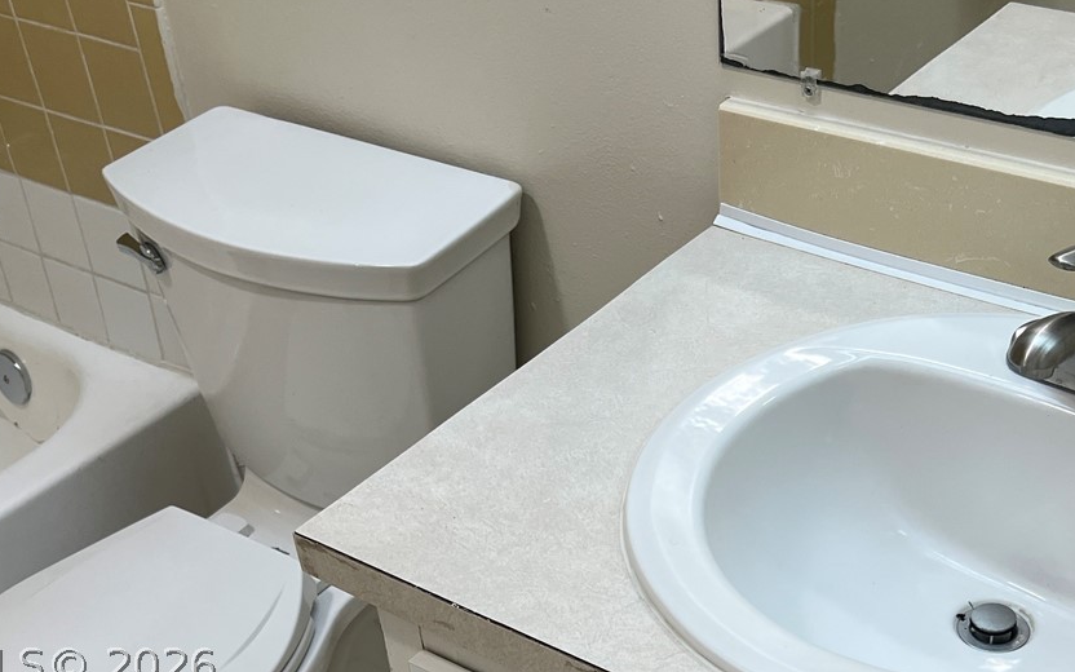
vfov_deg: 23.4
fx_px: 1553
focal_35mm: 53
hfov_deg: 38.1
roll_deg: +5.5
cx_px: 611
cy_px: 664
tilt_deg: -43.0
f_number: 1.5
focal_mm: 5.7
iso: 80
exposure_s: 1/120
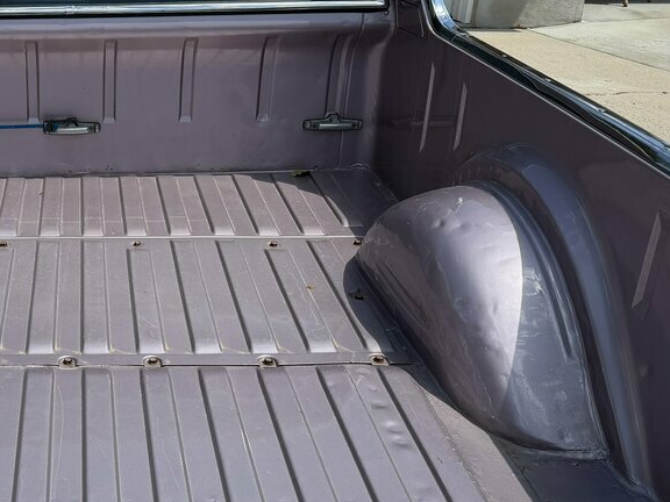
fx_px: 968
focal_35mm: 50
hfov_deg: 35.5
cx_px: 44
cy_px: 293
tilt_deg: -23.3
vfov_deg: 29.1
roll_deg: +0.6
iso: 80
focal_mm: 6.76
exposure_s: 1/4405
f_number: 1.78
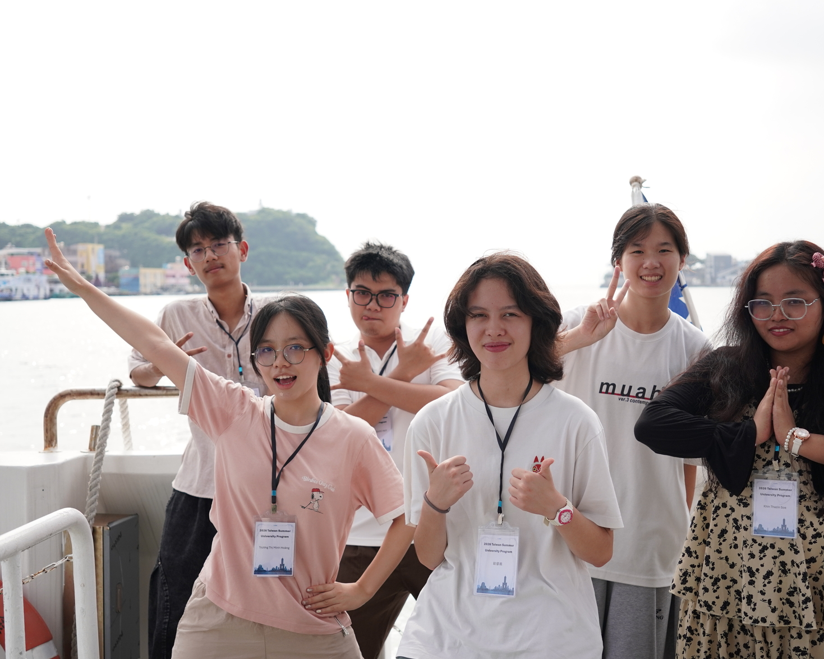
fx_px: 1136
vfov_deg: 32.4
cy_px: 324
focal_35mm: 47
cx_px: 449
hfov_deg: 39.8
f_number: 2.8
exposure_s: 1/2500
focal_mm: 27
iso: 200
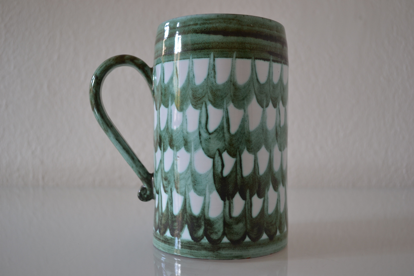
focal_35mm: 36
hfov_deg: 53.1
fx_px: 414
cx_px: 207
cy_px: 138
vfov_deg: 36.9
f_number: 4
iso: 400
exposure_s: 1/40
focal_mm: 24
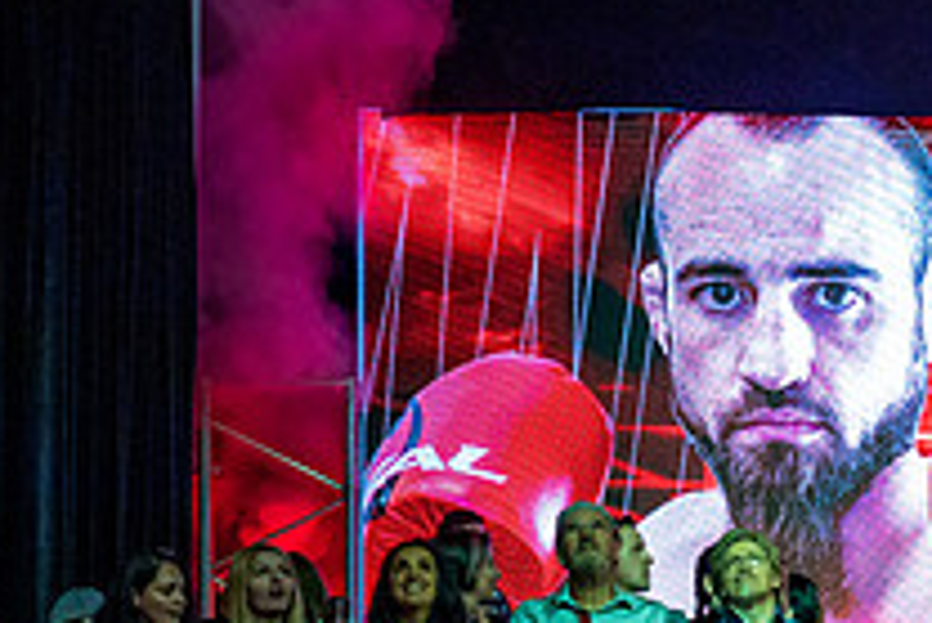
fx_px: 5285
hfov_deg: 9.9
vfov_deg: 6.7
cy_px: 625
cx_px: 1129
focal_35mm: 204
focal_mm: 70
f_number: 4
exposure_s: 1/250
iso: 4000
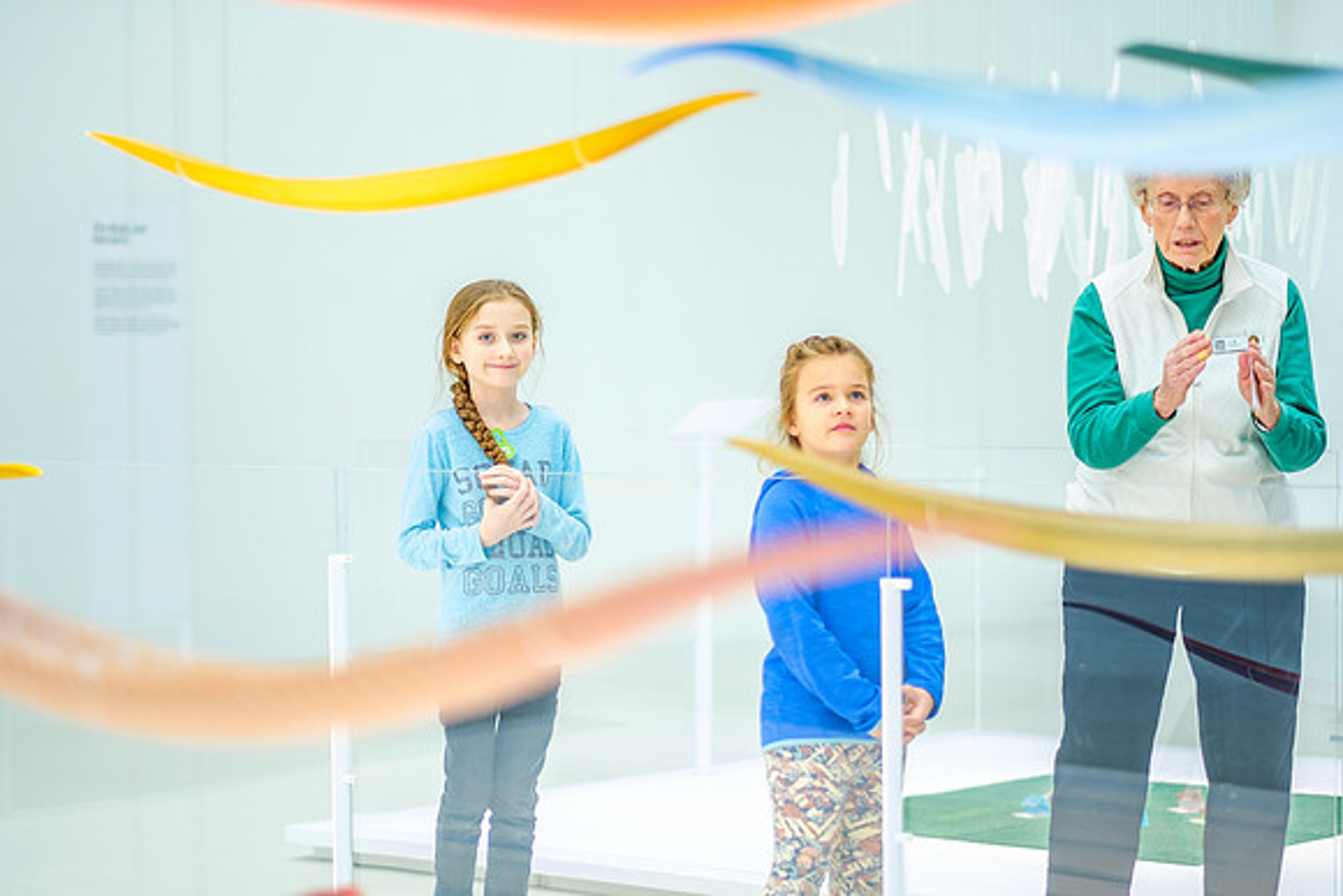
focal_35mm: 88
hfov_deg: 23.0
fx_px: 3295
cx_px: 639
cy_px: 468
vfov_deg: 15.5
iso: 400
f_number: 1.2
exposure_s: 1/125
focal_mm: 56
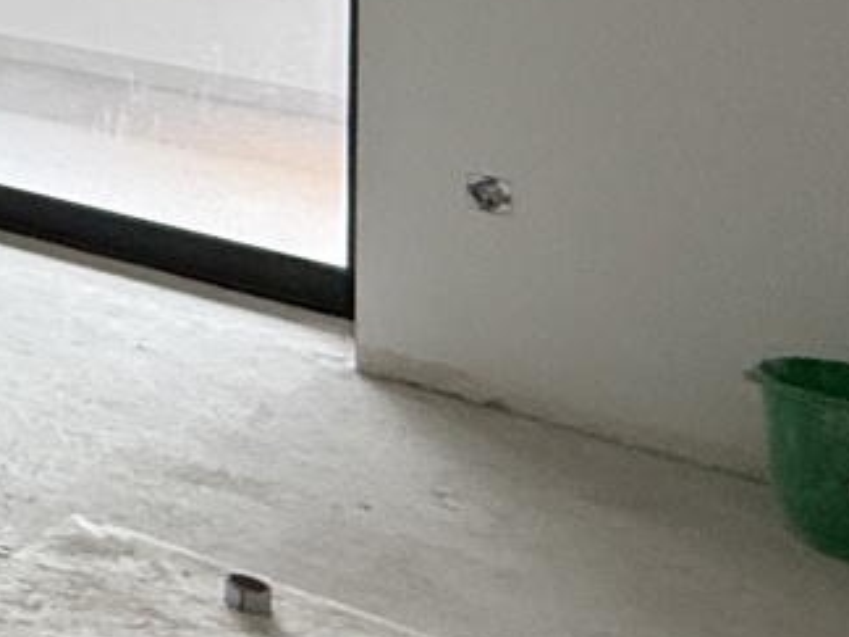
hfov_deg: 15.3
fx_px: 2036
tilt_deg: +1.8
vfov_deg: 15.7
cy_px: -438
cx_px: -1103
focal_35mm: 83
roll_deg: -0.8
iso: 250
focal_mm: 2.22
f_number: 2.2
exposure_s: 1/99
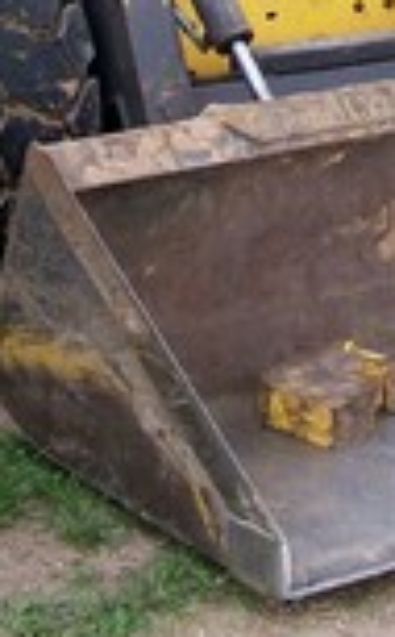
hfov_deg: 9.6
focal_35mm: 136
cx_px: 262
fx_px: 2354
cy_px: -54
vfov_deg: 15.0
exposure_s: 1/652
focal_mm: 6
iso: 80
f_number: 2.7
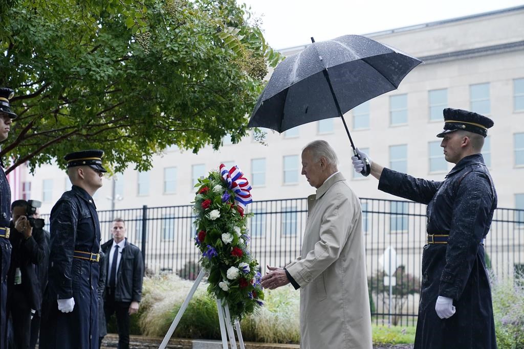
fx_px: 1019
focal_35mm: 70
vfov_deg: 19.5
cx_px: 262
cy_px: 174
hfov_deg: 28.8
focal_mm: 70
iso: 1600
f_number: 4
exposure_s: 1/320
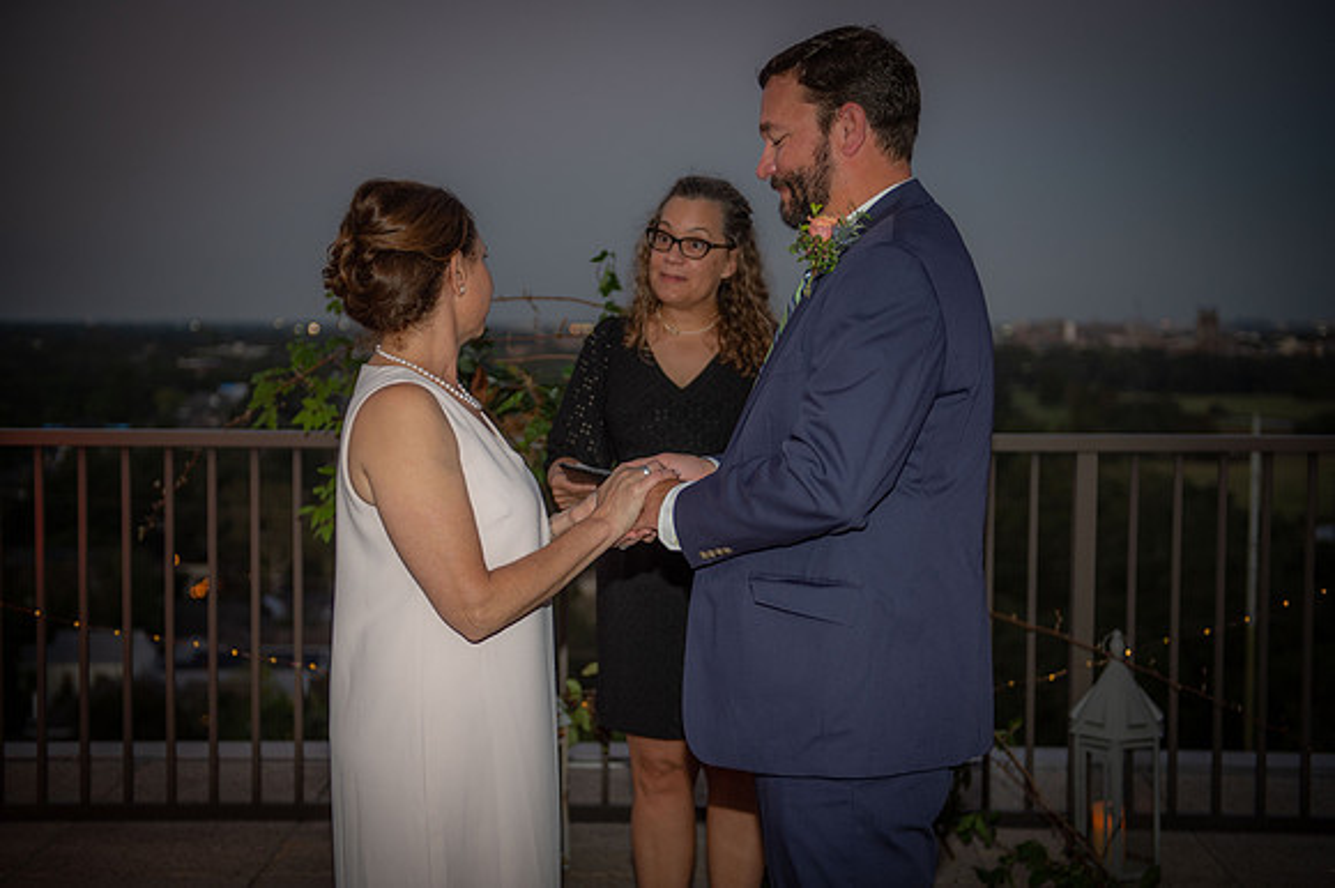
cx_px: 668
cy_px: 444
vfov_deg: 27.6
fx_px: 1809
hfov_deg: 40.5
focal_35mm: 49
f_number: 2.8
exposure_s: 1/125
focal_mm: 48
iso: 800
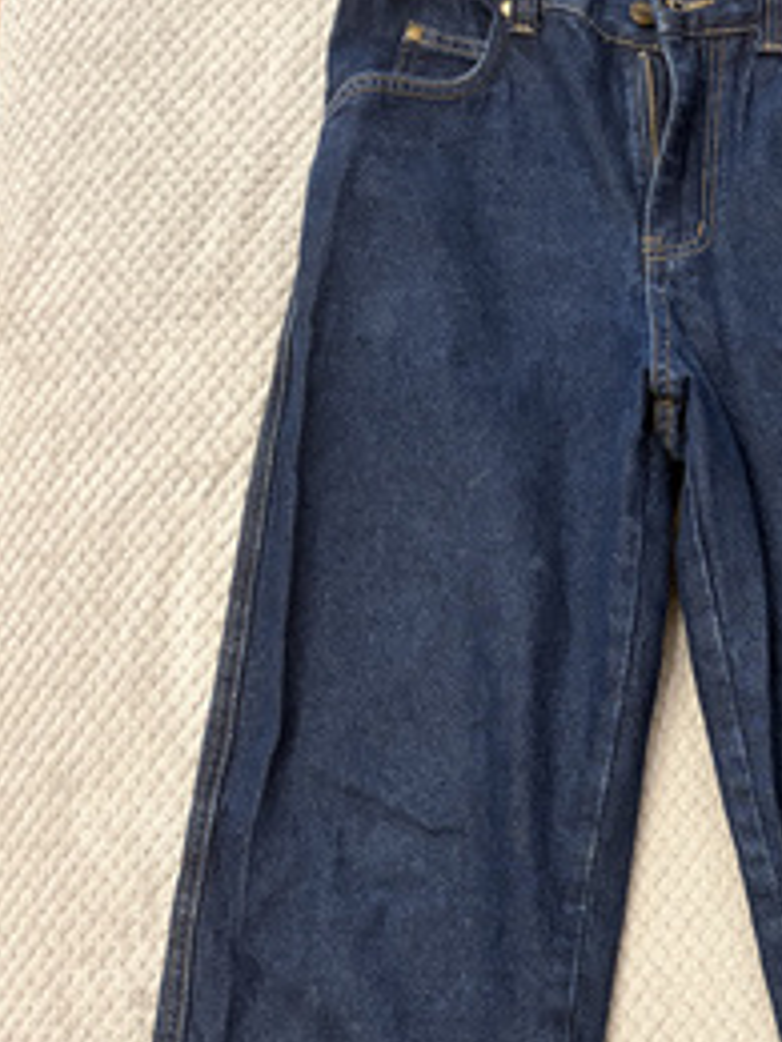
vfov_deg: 37.3
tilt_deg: -80.8
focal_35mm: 50
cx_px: 648
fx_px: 1506
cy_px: 773
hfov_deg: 28.4
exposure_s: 1/57
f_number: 1.6
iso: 500
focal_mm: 5.96
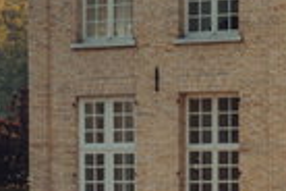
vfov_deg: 4.7
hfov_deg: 7.1
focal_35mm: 289
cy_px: 337
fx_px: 2296
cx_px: -12
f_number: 5.6
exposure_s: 1/125
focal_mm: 52
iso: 100
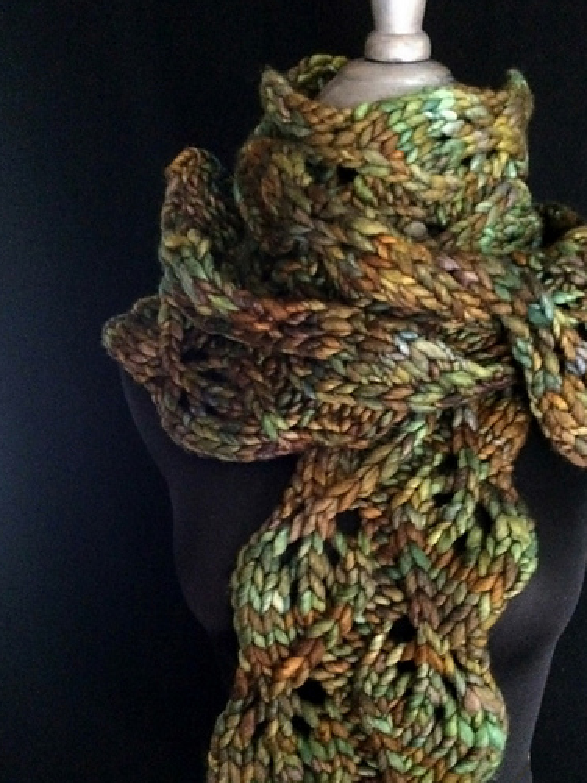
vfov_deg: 50.1
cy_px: 418
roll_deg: +1.2
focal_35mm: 37
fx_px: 837
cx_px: 365
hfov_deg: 38.4
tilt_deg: -9.2
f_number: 2.2
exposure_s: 1/15
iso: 640
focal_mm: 4.15
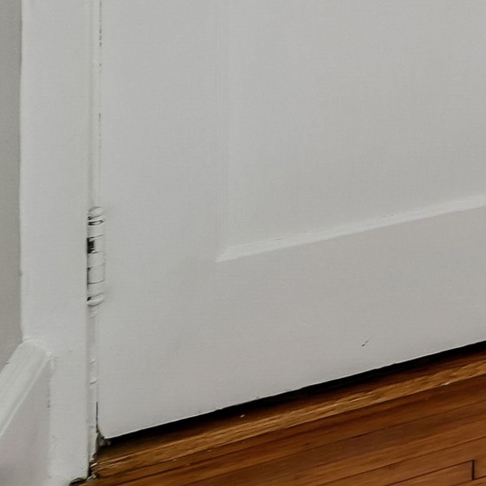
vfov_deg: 15.3
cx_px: 2004
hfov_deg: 7.8
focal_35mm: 95
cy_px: -443
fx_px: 1509
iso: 100
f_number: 8
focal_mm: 12
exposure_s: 1/10
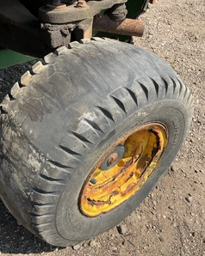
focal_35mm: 38
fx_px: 288
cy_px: 128
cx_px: 98
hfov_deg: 39.1
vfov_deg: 48.0
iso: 25
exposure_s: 1/804
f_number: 1.8
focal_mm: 3
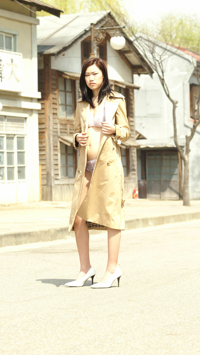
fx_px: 1188
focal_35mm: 126
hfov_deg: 9.6
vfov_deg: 17.0
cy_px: 178
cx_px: 105
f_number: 5.6
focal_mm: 80
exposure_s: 1/500
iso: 200
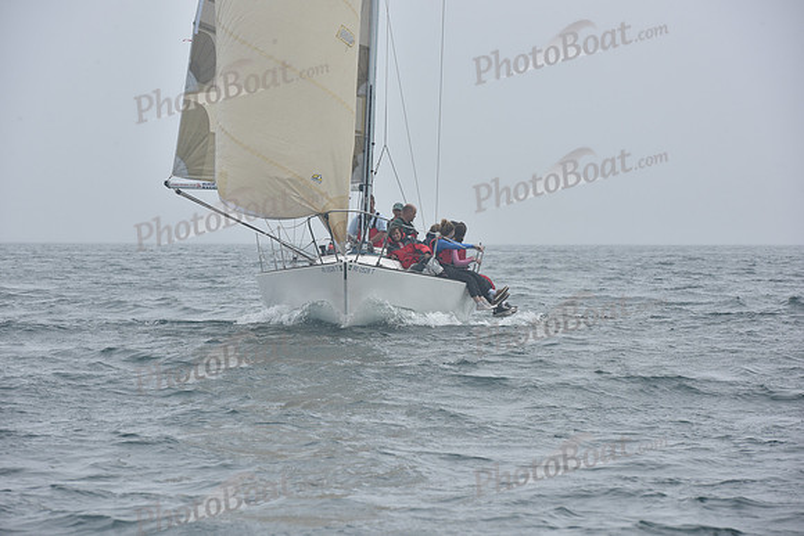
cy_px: 268
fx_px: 4468
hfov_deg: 10.3
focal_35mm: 200
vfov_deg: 6.9
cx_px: 402
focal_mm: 200
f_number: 11
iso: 250
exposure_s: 1/800
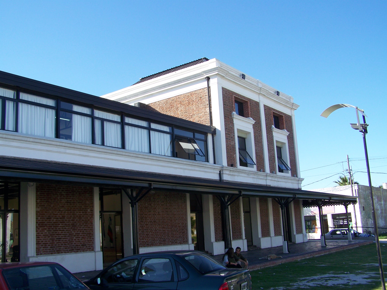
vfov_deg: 37.7
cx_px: 194
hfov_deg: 49.0
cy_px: 145
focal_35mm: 38
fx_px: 425
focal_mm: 6.3
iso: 64
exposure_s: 1/250
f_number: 4
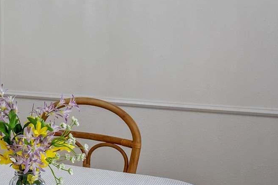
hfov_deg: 27.6
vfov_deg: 20.5
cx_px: -45
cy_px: 22
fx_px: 502
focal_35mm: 65
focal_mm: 21
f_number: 8
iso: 800
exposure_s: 1/10
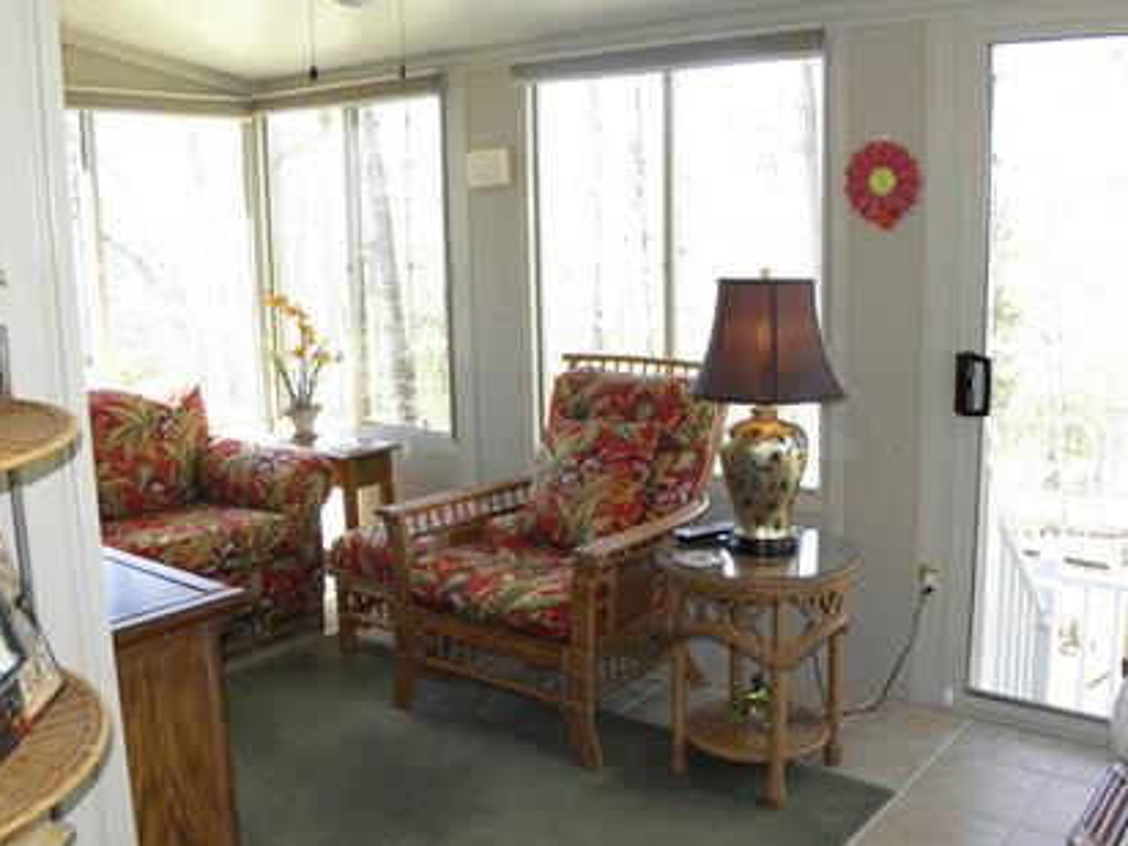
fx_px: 1108
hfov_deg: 53.8
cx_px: 630
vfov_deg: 41.8
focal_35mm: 34
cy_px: 404
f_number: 3.5
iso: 100
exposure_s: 1/30
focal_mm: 5
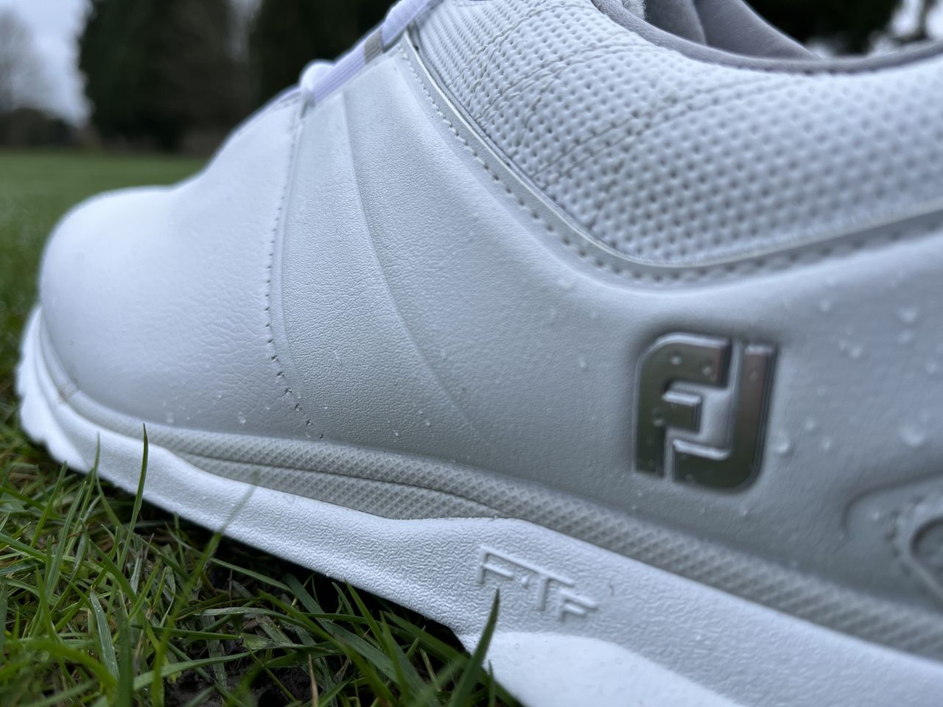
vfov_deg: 53.1
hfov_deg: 67.3
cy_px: 354
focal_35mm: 26
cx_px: 472
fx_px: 708
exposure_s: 1/121
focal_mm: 5.1
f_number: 1.6
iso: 80
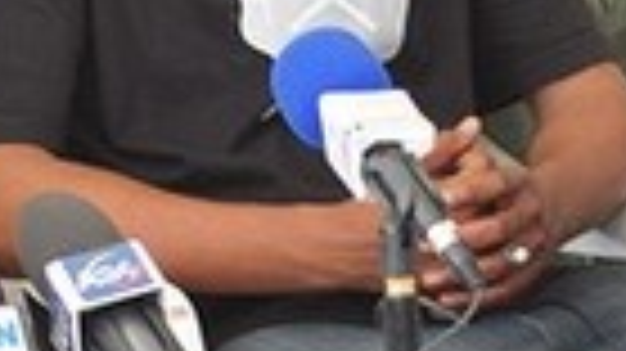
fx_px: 7194
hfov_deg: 5.0
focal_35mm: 434
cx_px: 212
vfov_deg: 2.8
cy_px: -338
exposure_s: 1/200
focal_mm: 55
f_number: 5
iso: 640
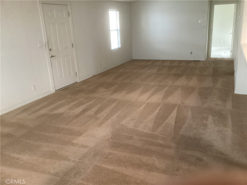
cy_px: 92
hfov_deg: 58.4
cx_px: 124
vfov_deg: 45.4
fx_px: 221
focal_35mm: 31
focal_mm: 3.3
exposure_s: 1/40
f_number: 2.4
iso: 320
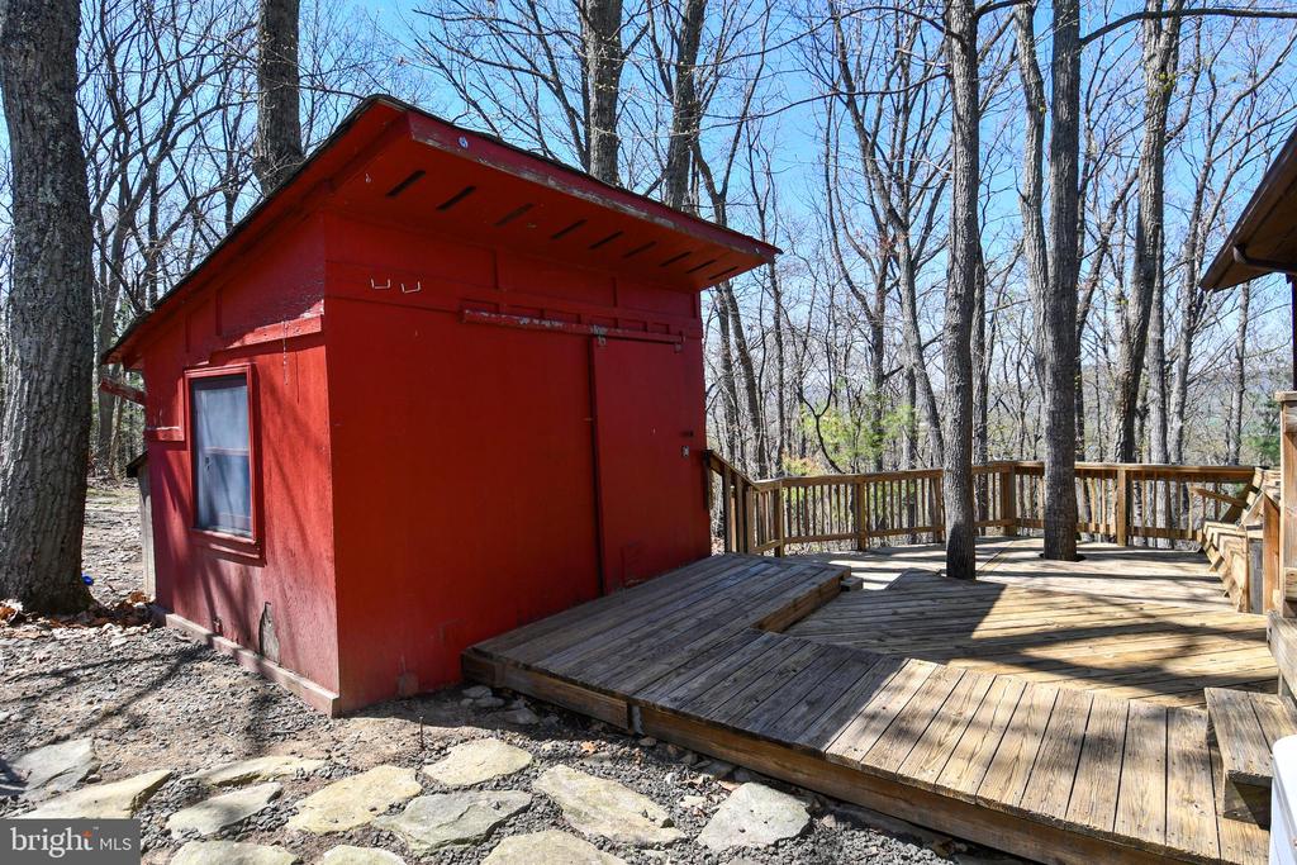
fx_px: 649
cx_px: 648
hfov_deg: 90.0
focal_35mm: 18
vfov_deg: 67.4
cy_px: 432
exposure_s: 1/200
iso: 100
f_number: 7.1
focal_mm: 12
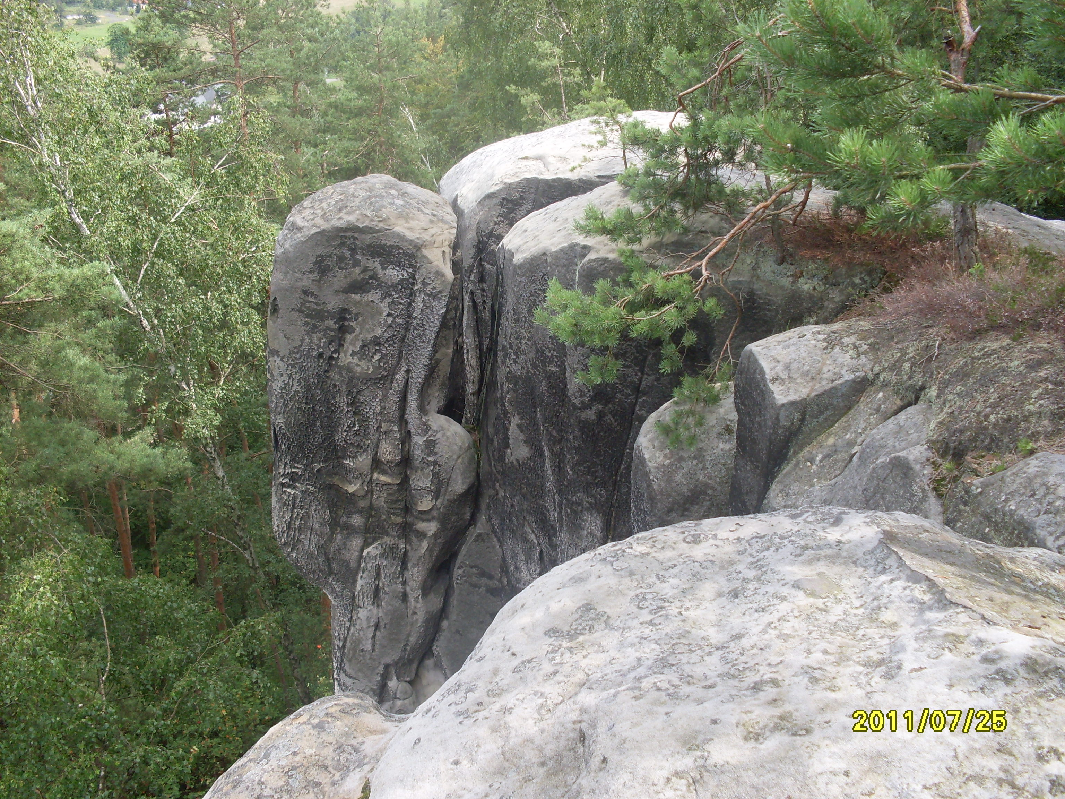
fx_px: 1169
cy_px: 400
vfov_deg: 37.7
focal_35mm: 38
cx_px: 532
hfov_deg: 49.0
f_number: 2.8
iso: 80
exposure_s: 1/250
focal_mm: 6.3
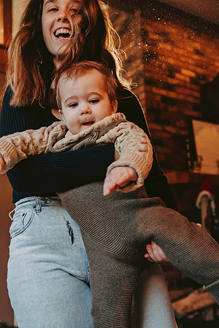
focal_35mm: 48
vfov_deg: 41.1
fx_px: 438
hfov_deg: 28.1
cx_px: 110
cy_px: 164
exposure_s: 1/500
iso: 5000
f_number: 5
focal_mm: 48
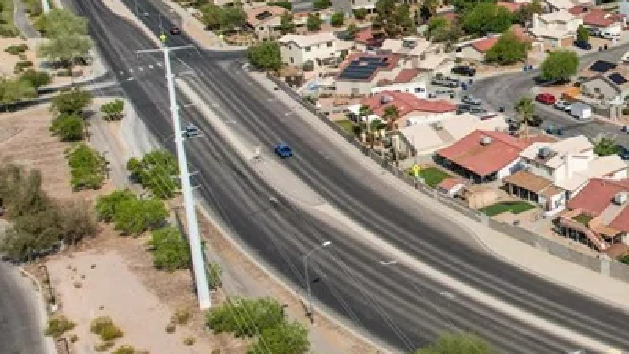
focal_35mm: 59
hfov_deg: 29.5
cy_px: 72
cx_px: 788
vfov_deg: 20.2
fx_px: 984
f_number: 2.8
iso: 100
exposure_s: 1/3200
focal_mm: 8.38
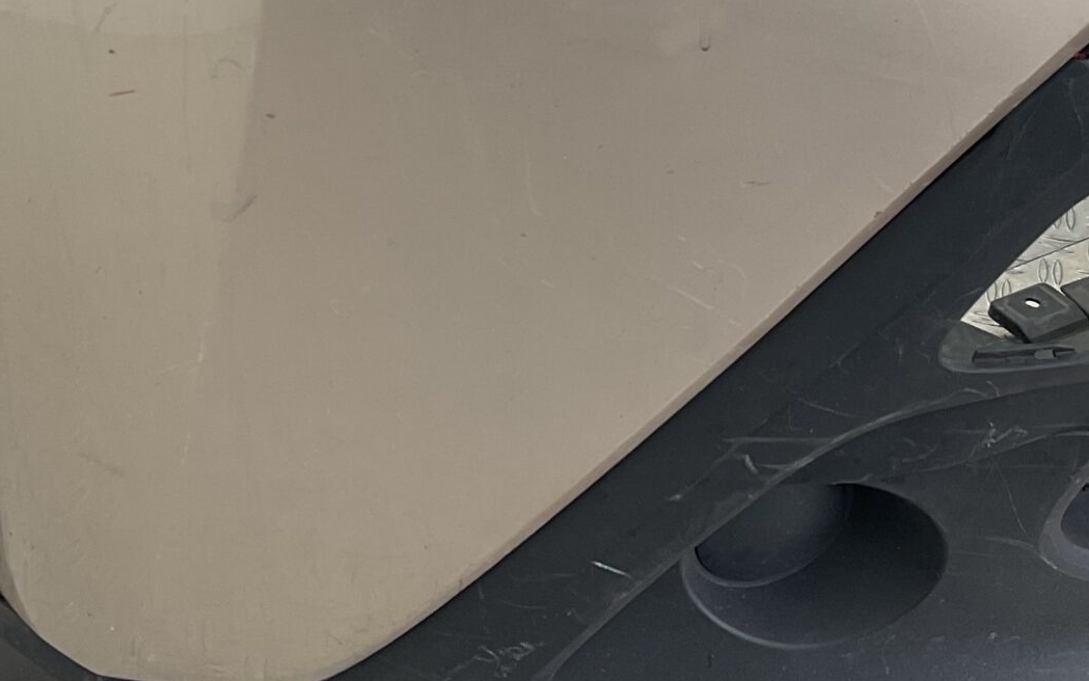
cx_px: 769
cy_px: -23
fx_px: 2226
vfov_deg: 17.0
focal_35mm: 75
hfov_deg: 27.2
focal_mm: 3
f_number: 1.8
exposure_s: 1/120
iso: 20
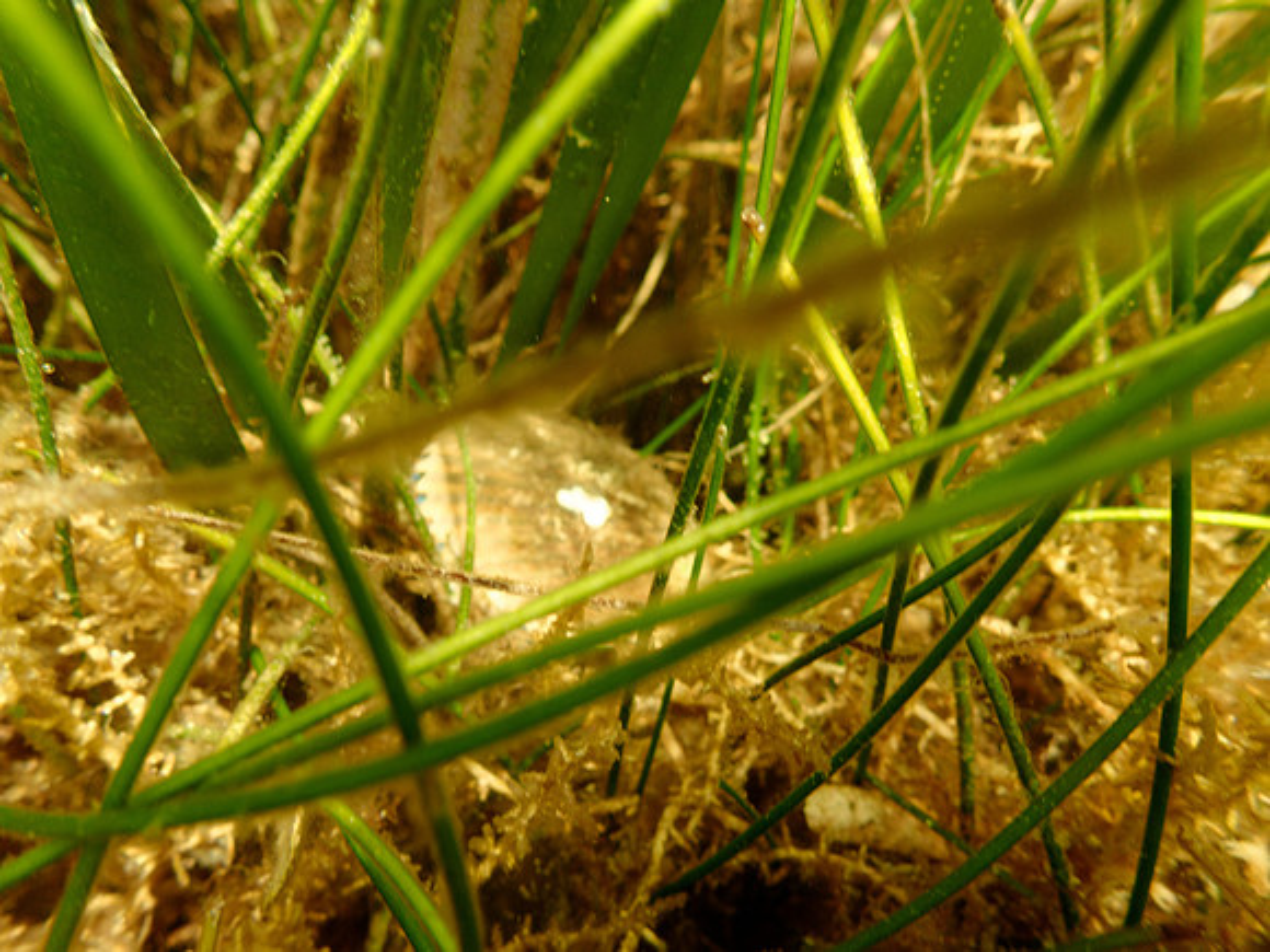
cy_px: 476
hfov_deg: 69.4
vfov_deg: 54.9
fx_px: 917
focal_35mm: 25
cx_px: 635
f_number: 2.8
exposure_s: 1/100
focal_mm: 4.5
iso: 100
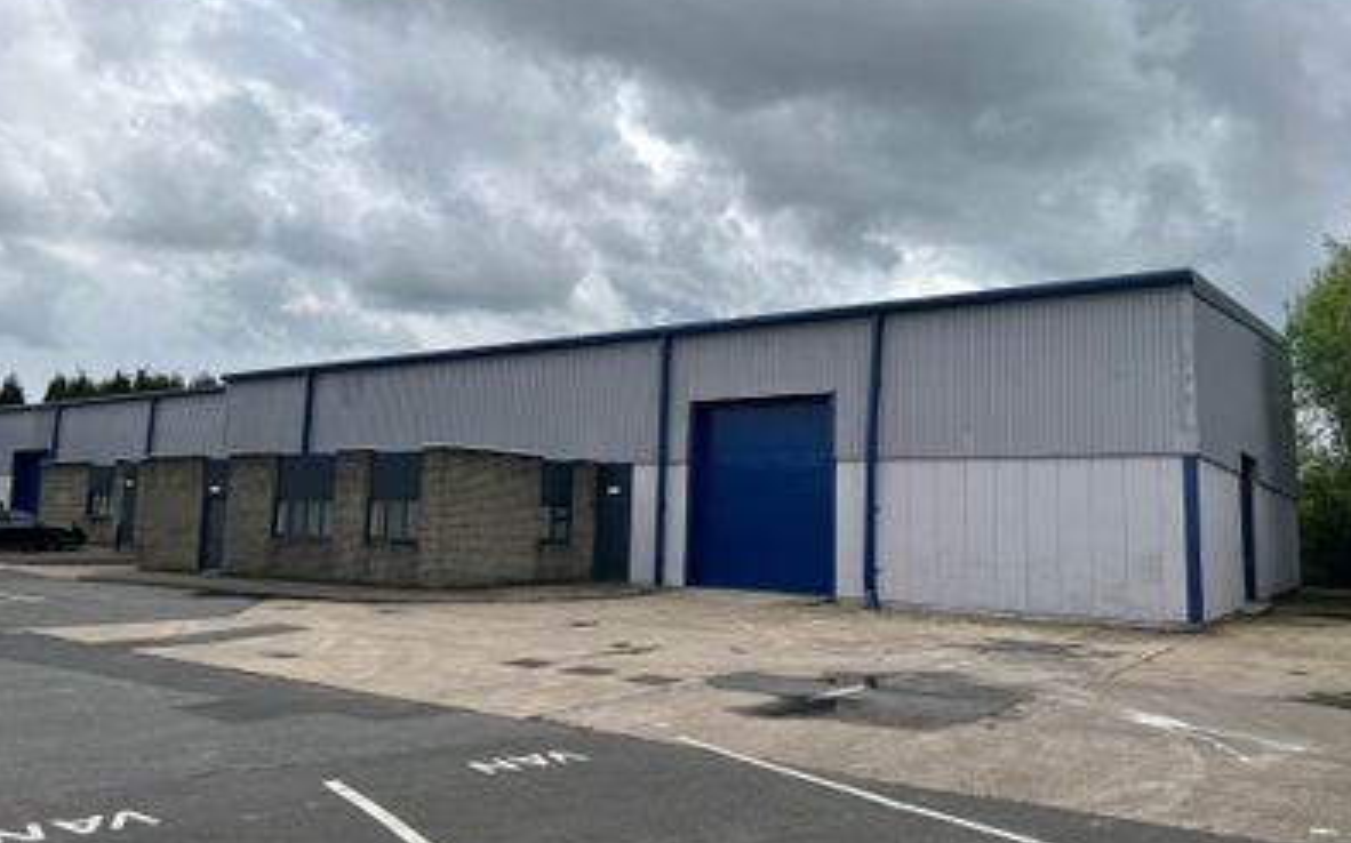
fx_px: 1031
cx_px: 676
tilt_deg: +6.1
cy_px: 408
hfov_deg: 66.5
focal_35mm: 28
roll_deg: -1.3
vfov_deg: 44.5
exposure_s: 1/4444
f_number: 1.5
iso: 50
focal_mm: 5.7
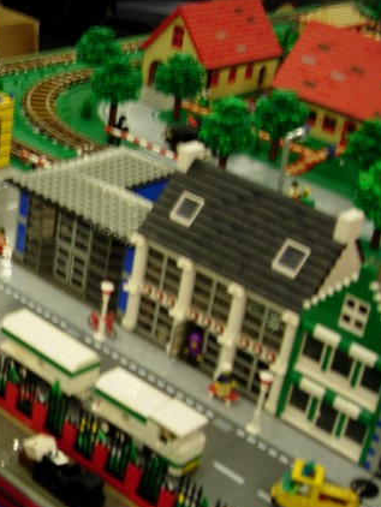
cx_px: -54
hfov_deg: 19.5
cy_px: 357
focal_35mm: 72
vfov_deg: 26.8
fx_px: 1056
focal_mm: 7.8
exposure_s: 1/4.7
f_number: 2.8
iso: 64
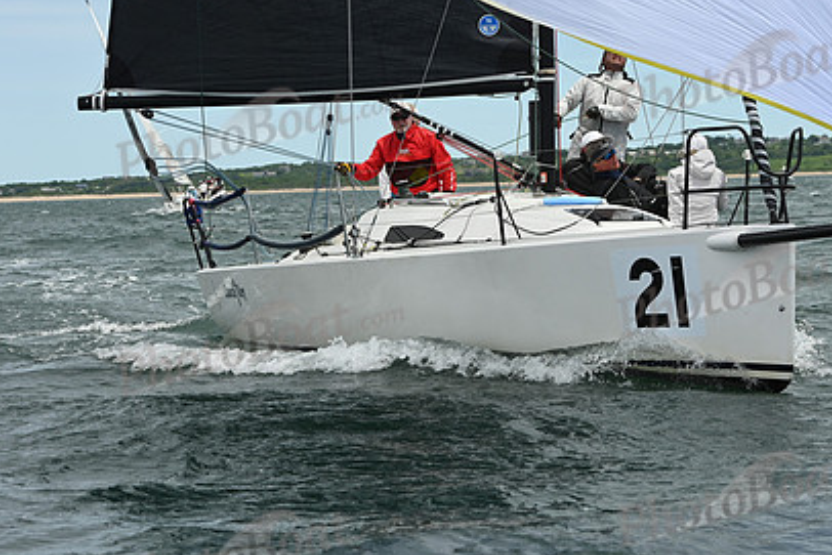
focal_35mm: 140
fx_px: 3237
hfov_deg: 14.6
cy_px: 208
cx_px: 512
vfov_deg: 9.8
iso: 320
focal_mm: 98
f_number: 9
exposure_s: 1/1000
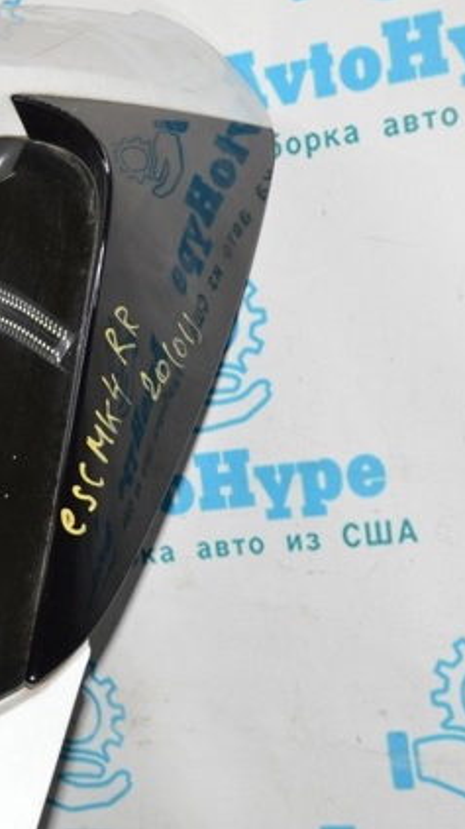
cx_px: 29
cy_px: 414
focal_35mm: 74
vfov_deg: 28.7
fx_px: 1619
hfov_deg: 16.1
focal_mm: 31
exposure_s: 1/60
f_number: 8
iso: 100
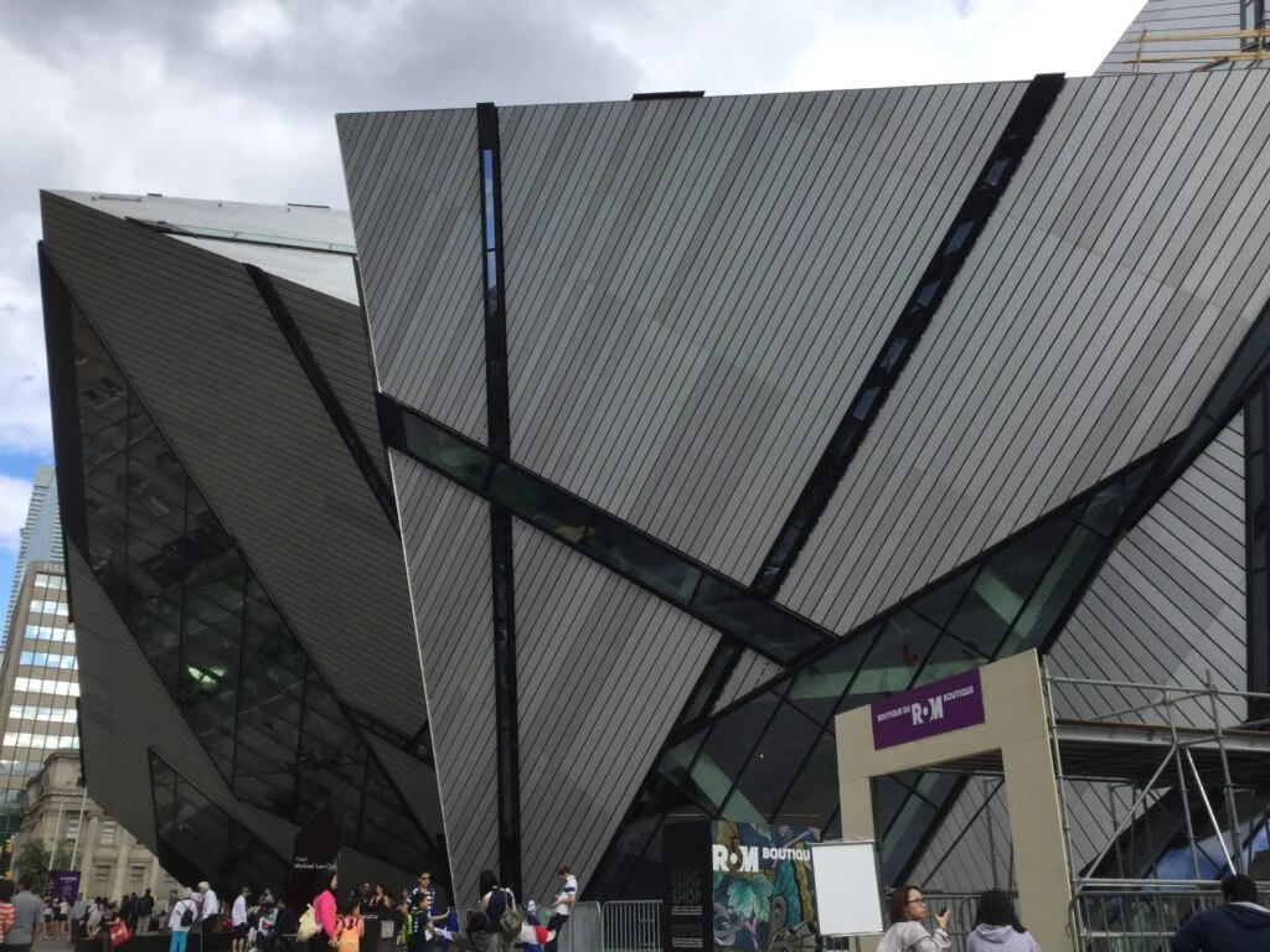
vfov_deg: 45.4
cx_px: 635
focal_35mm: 31
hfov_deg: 58.4
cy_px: 476
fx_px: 1137
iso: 25
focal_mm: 3.3
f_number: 2.4
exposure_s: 1/485
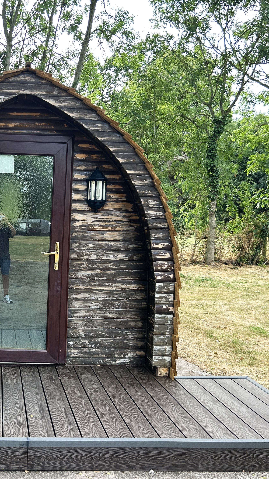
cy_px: 241
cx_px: 17
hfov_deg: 29.6
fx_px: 482
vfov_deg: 52.8
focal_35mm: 38
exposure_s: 1/193
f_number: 1.5
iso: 40
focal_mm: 5.7
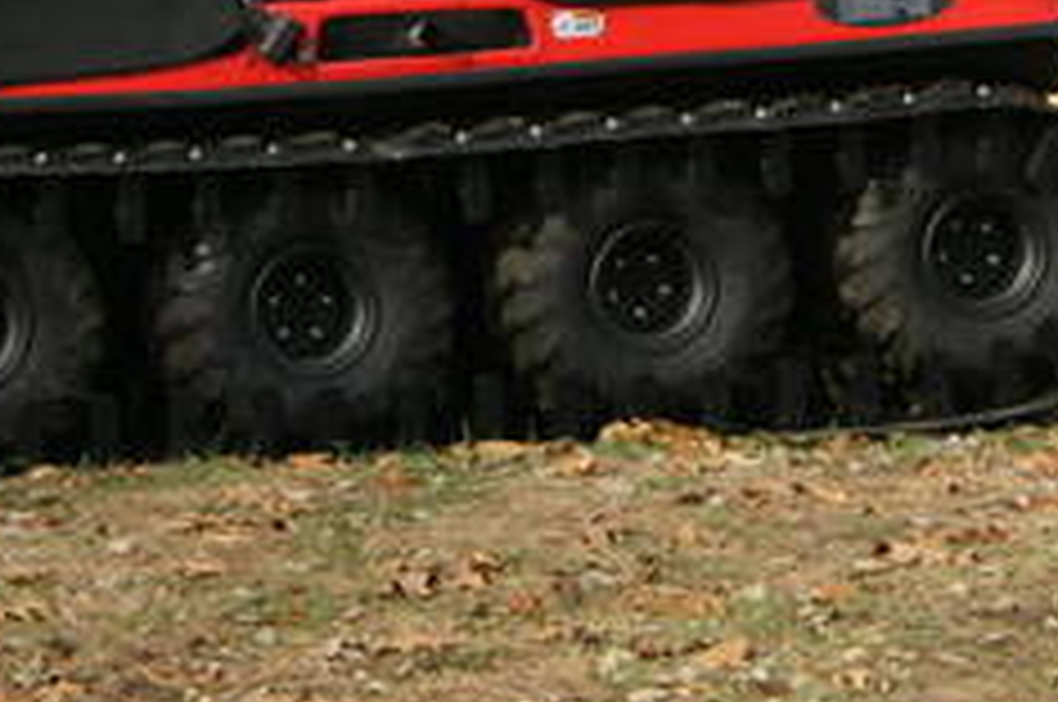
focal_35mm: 286
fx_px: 8394
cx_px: 293
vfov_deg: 4.8
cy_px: -76
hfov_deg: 7.2
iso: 200
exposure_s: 1/160
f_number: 9
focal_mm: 70
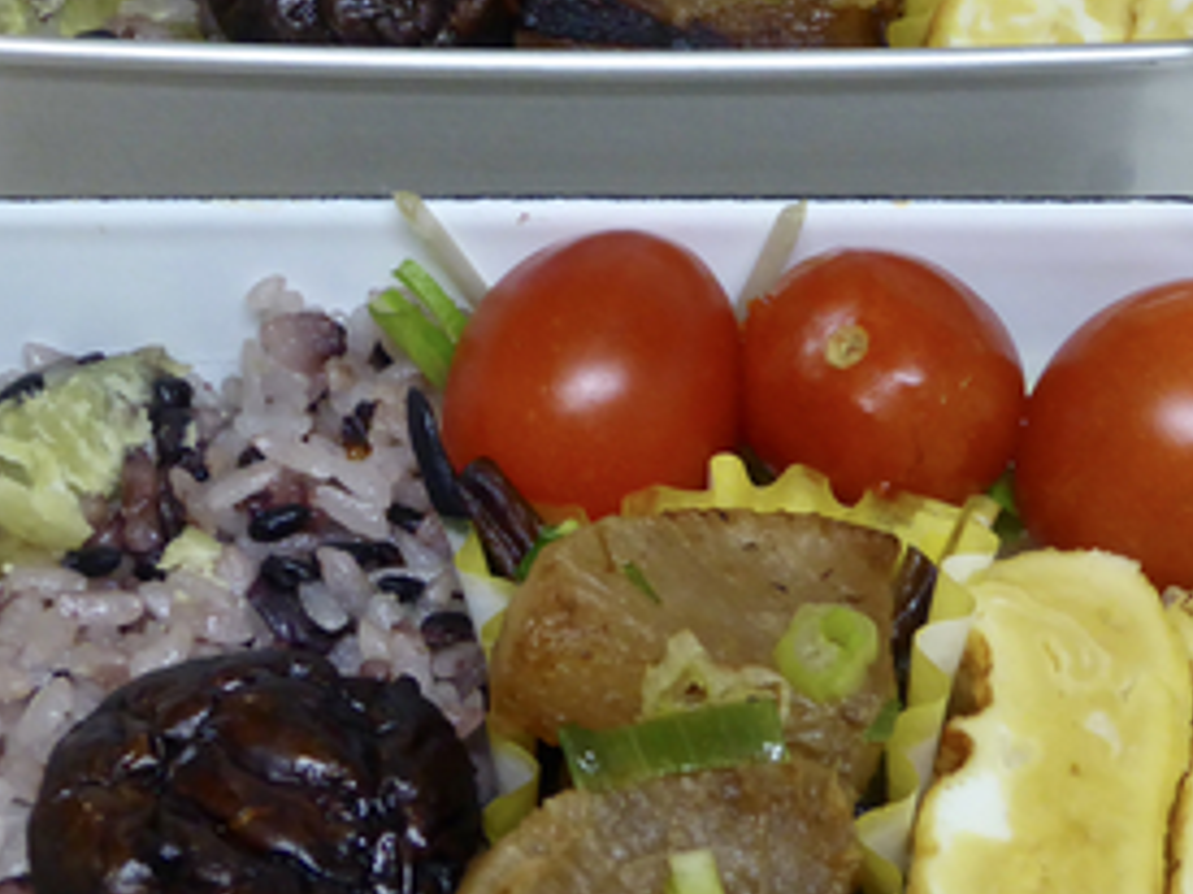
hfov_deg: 20.4
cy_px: 434
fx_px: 3307
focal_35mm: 96
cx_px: 499
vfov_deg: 15.4
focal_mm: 7.8
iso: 400
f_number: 3.9
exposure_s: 1/20
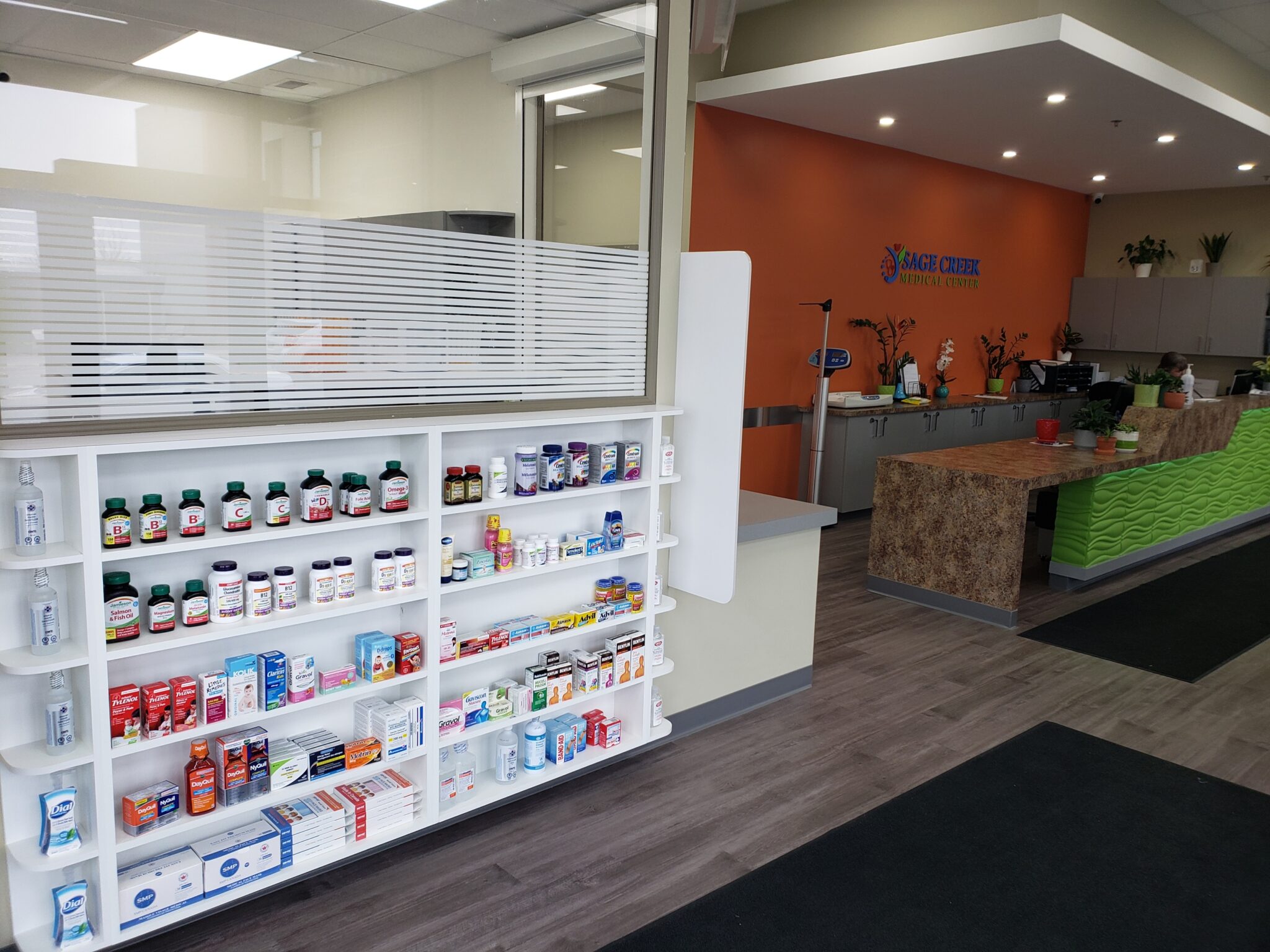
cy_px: 476
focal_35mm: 26
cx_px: 635
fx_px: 954
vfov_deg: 53.1
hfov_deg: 67.3
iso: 50
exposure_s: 1/60
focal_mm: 4.3
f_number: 2.4
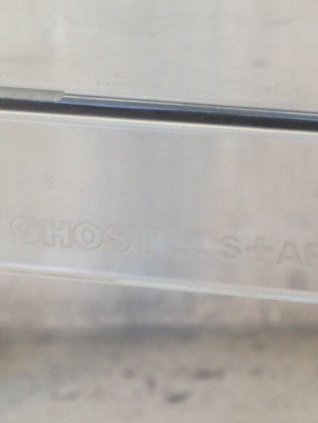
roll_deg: +0.5
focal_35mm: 100
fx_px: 1225
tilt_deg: -30.5
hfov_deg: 14.7
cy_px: 216
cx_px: 274
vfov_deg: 19.6
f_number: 2.4
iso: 50
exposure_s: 1/40
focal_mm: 4.12
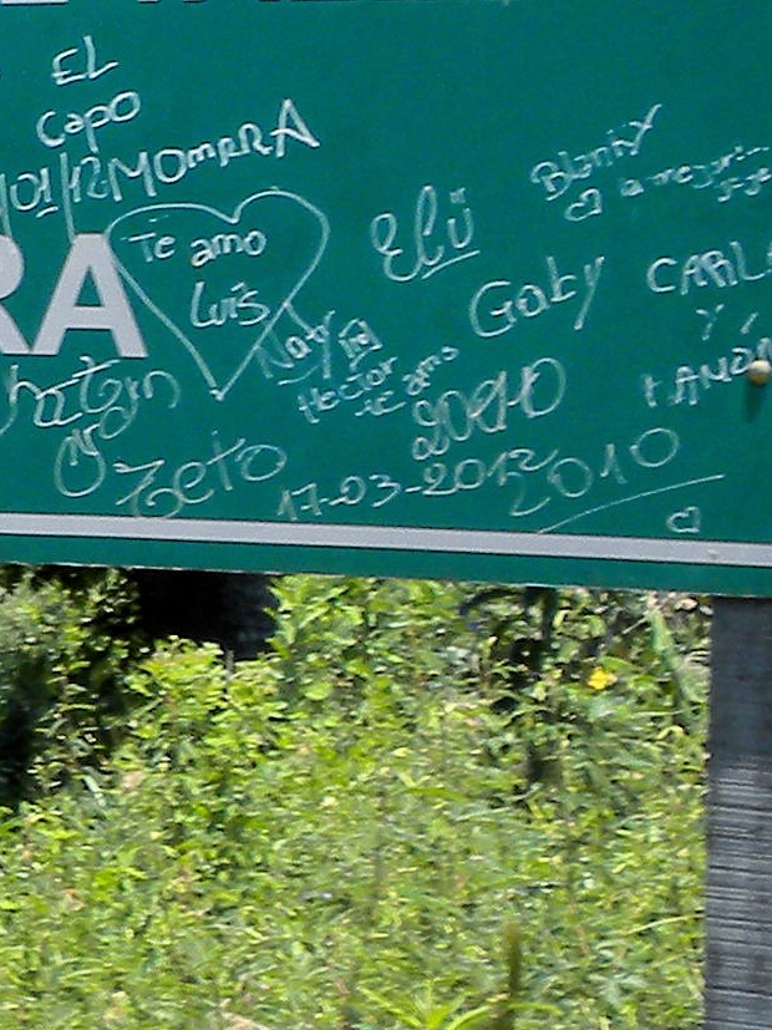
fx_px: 5324
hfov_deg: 7.9
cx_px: -784
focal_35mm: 179
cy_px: 710
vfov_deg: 11.0
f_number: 10
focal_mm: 6.6
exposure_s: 1/62
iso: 64
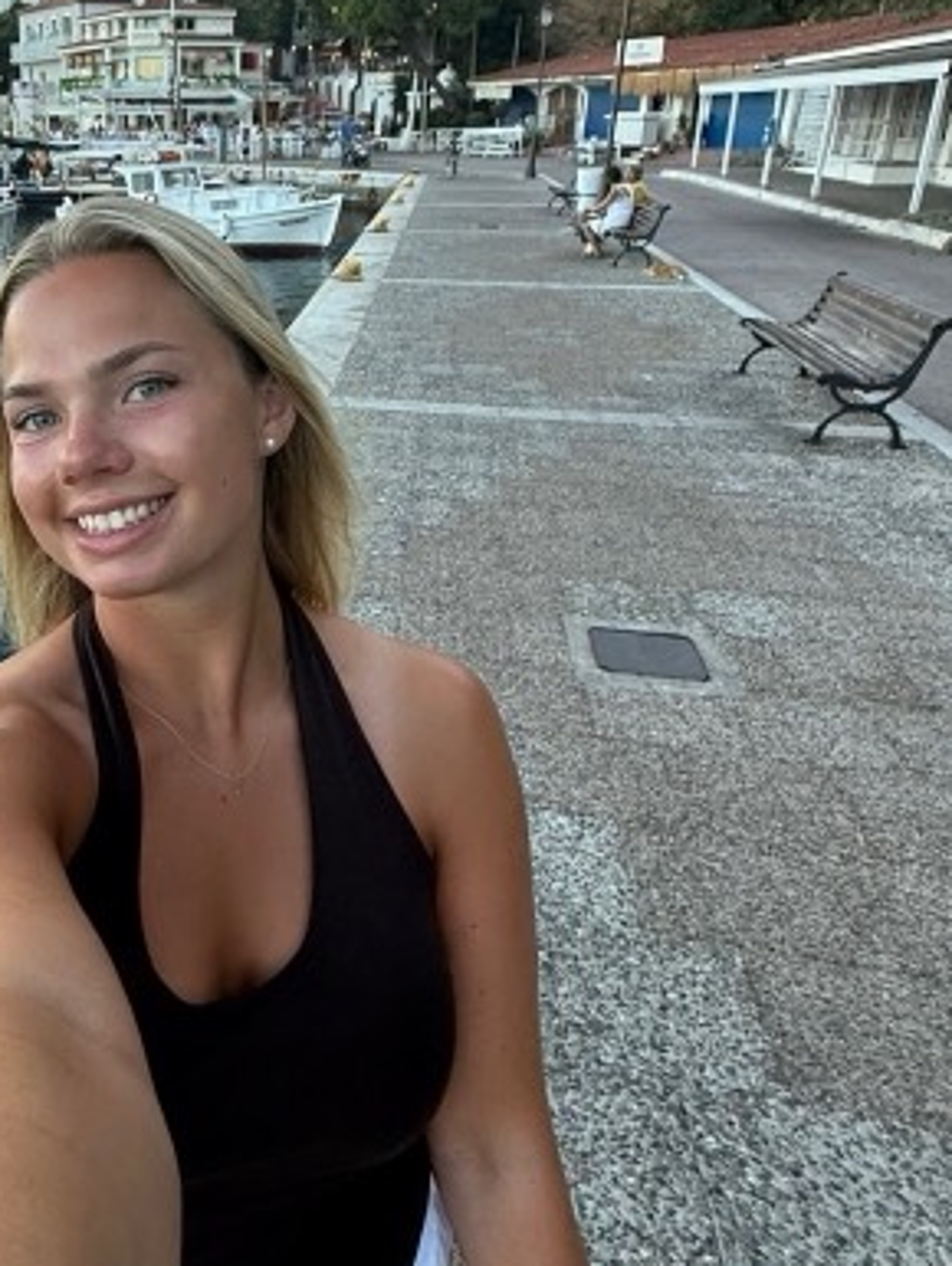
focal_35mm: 29
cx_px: 151
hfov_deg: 45.1
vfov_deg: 60.8
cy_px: 476
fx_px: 1062
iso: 80
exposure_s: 1/99
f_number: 2.2
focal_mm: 2.22
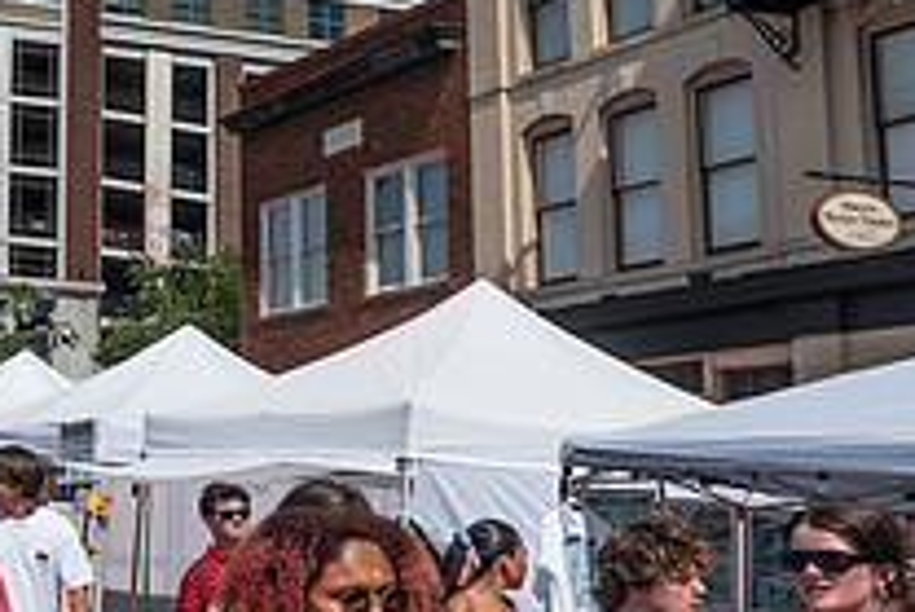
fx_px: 1704
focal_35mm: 67
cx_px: -224
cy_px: 275
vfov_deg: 20.3
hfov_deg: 26.3
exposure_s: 1/1600
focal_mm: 24
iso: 200
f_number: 5
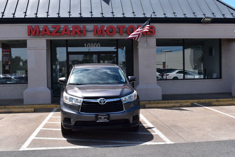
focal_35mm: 42
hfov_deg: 46.4
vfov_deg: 31.9
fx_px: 274
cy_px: 78
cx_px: 118
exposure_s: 1/500
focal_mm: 28
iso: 400
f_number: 11
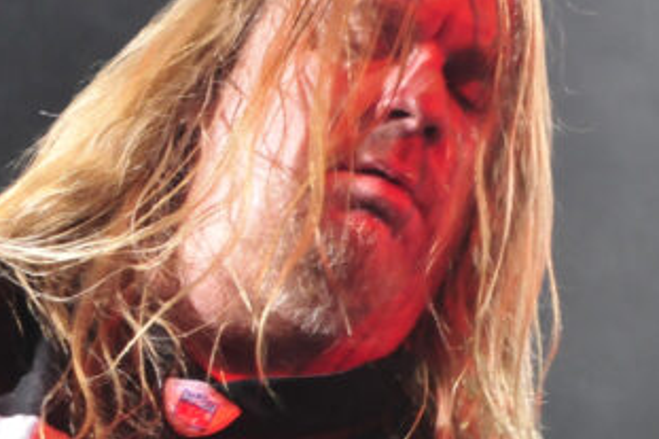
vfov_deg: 5.0
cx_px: 500
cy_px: 498
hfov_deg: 7.6
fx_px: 4970
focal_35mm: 272
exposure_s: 1/100
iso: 1000
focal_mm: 55
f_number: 5.6
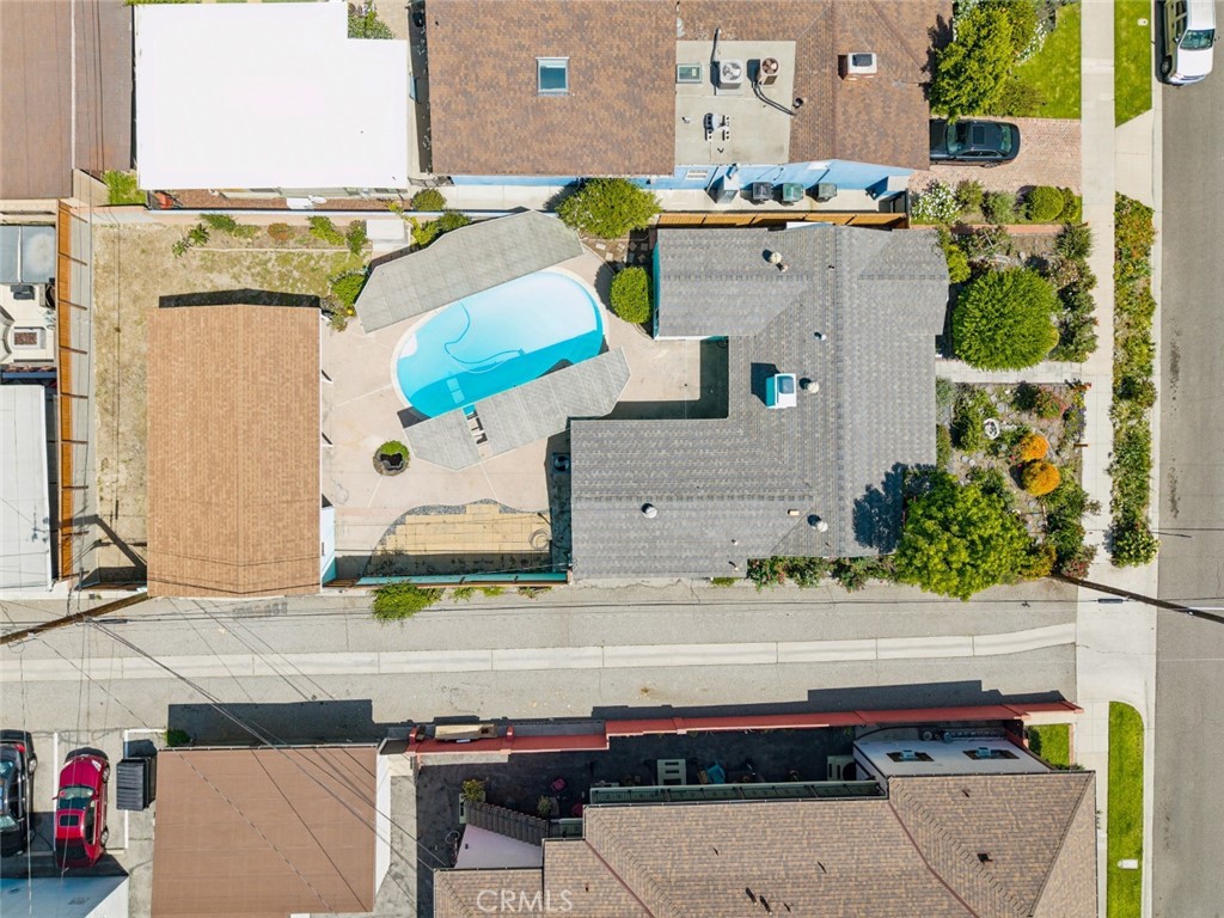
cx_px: 612
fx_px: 849
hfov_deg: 71.6
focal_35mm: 24
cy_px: 459
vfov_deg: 56.8
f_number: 1.8
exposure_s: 1/60
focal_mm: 8.7
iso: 100
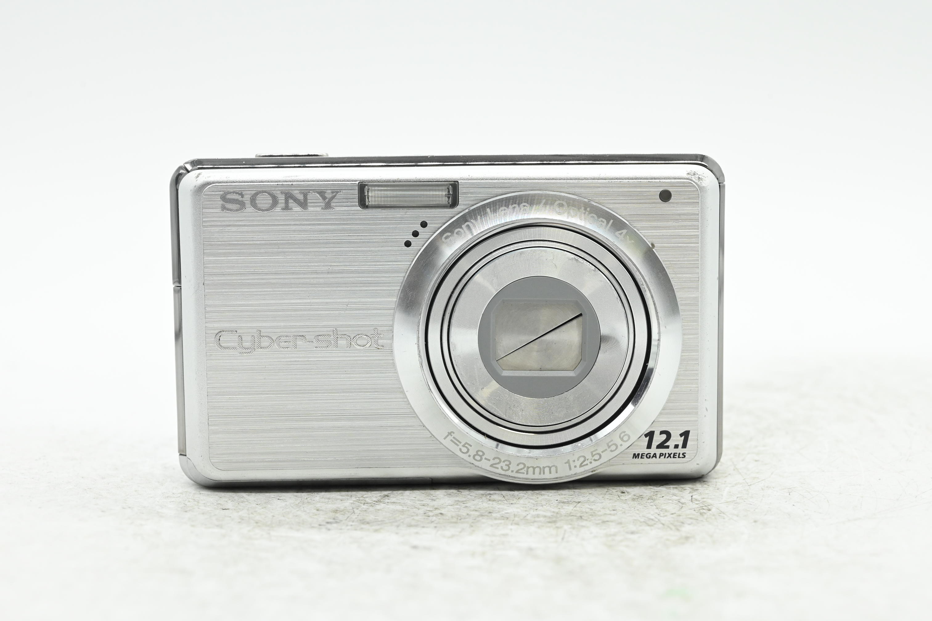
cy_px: 310
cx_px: 466
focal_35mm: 50
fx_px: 1294
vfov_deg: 27.0
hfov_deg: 39.6
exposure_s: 1/250
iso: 3200
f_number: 13
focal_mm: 50
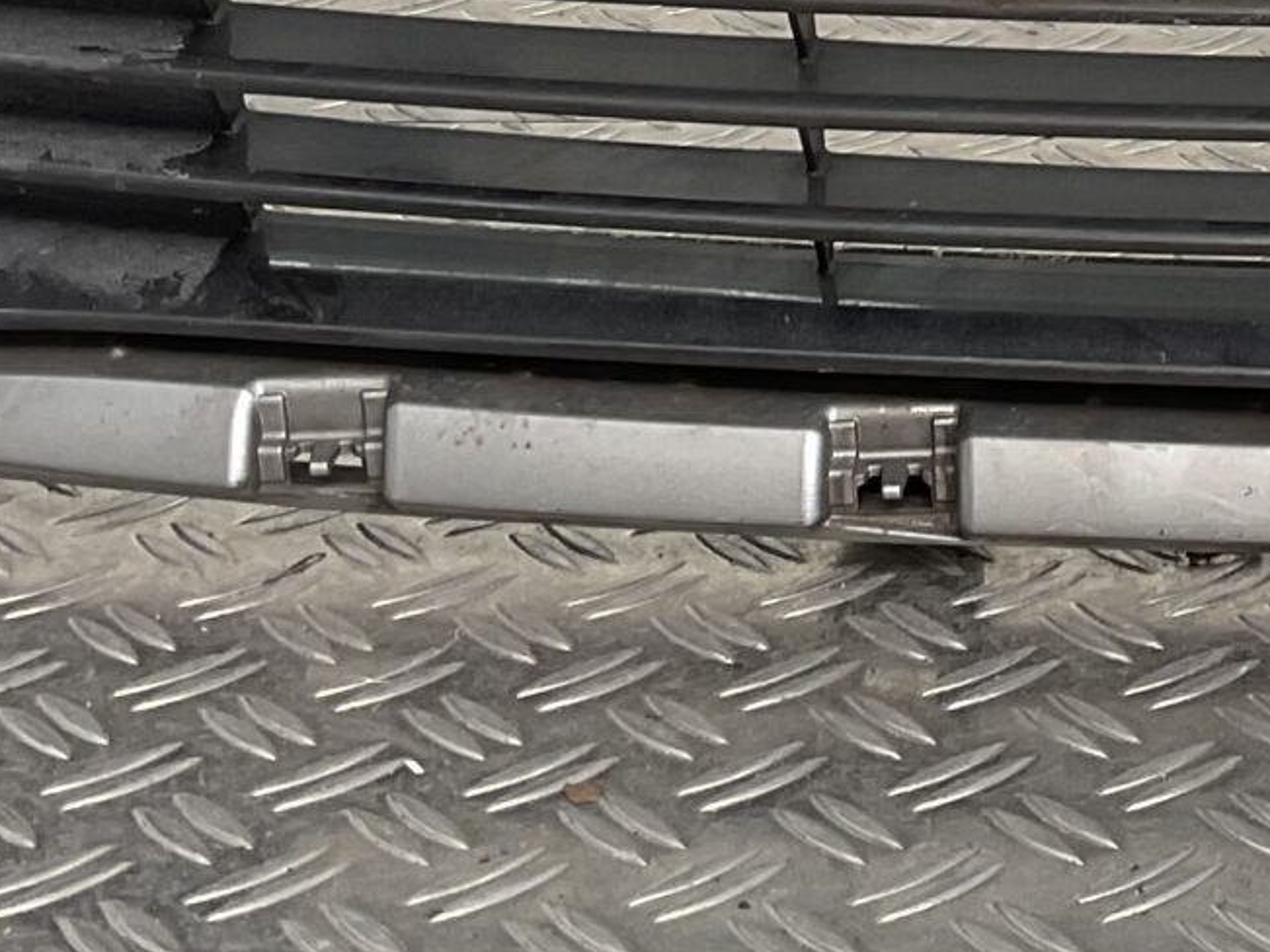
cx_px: 1580
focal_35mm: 114
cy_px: -435
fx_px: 4182
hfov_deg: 16.5
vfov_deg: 12.4
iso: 16
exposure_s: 1/120
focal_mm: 3
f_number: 1.8
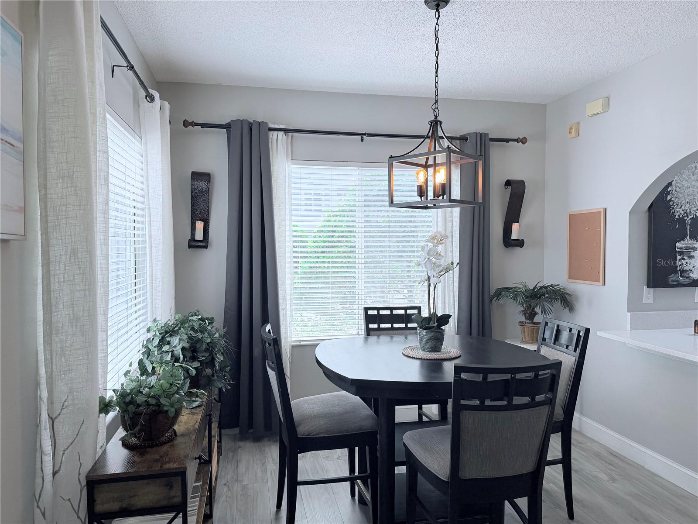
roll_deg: +0.1
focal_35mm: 24
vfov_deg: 56.8
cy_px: 262
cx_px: 349
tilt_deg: -2.5
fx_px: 484
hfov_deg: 71.6
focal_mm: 6.76
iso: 100
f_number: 1.78
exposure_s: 1/397
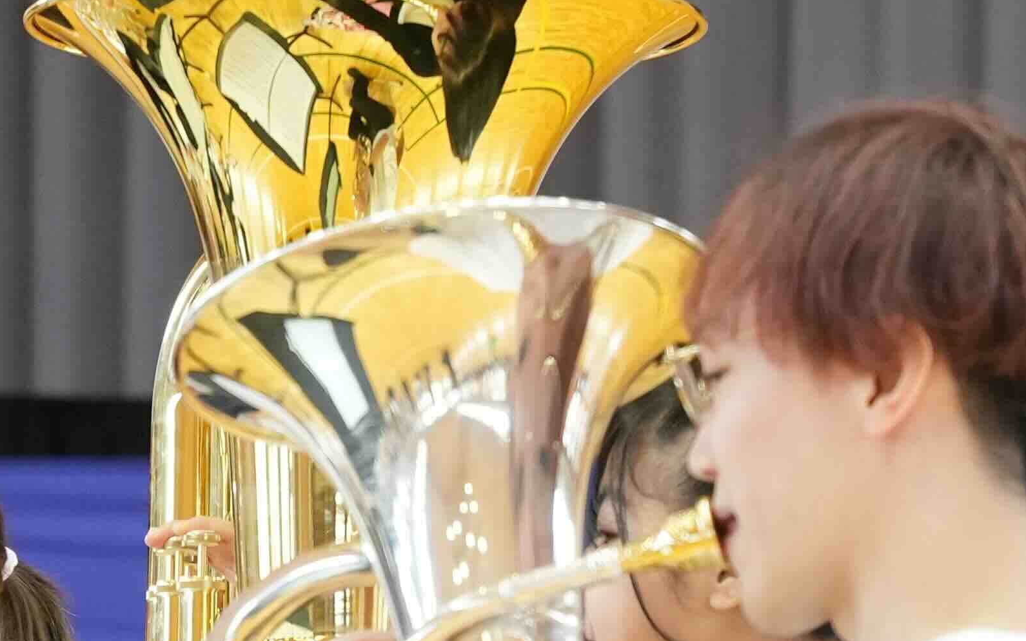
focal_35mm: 310
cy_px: 824
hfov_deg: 6.7
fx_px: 8667
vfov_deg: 4.2
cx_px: -64
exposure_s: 1/400
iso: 3200
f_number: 4
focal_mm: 70
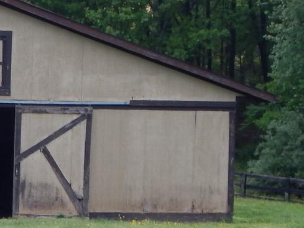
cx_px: -105
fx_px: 1985
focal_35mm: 226
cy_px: 101
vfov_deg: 6.6
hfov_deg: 8.6
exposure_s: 1/160
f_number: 3.8
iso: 125
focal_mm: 9.7
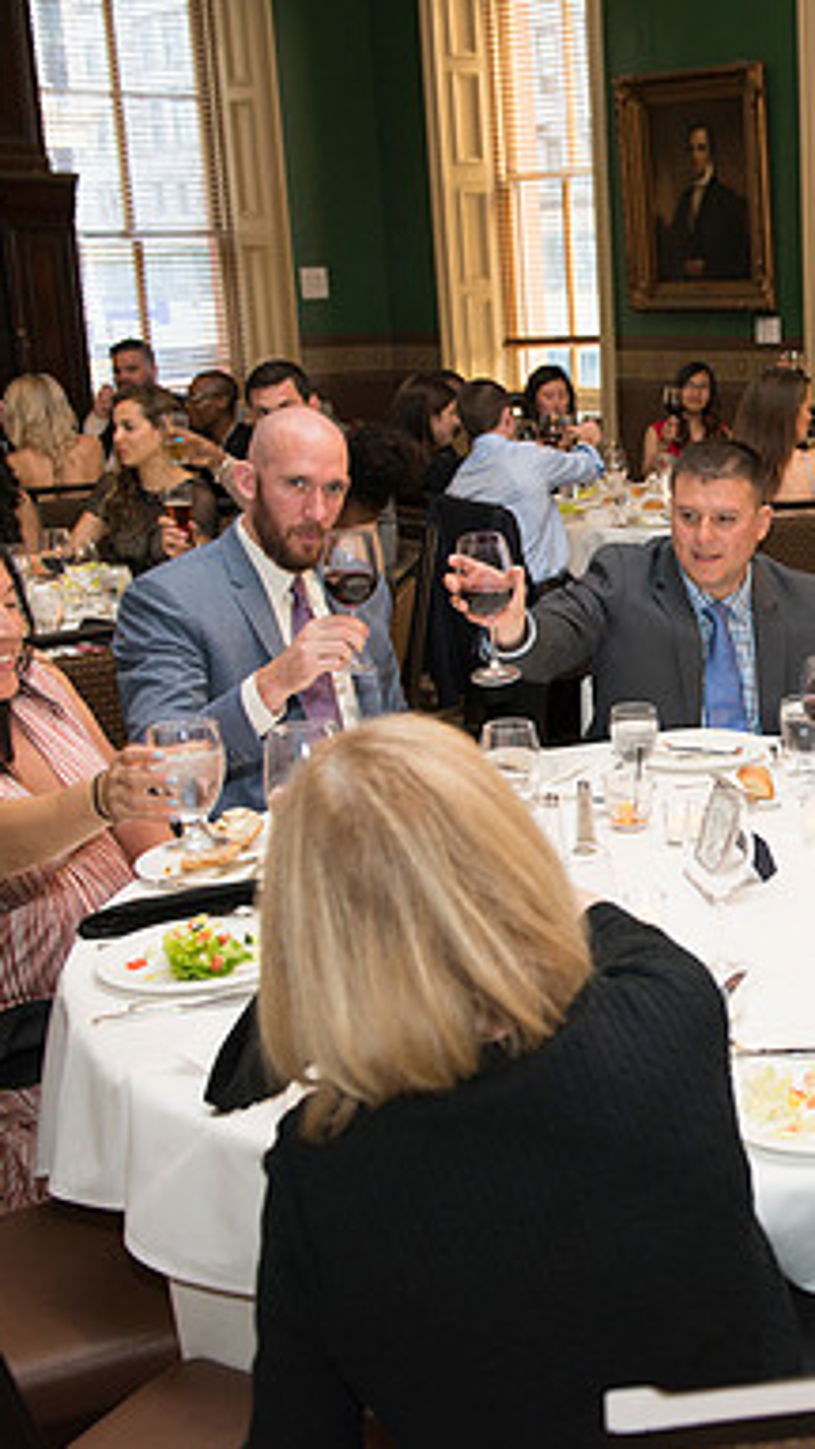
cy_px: 723
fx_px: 1883
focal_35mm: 49
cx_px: 864
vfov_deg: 42.1
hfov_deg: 23.2
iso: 1000
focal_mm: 31
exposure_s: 1/60
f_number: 4
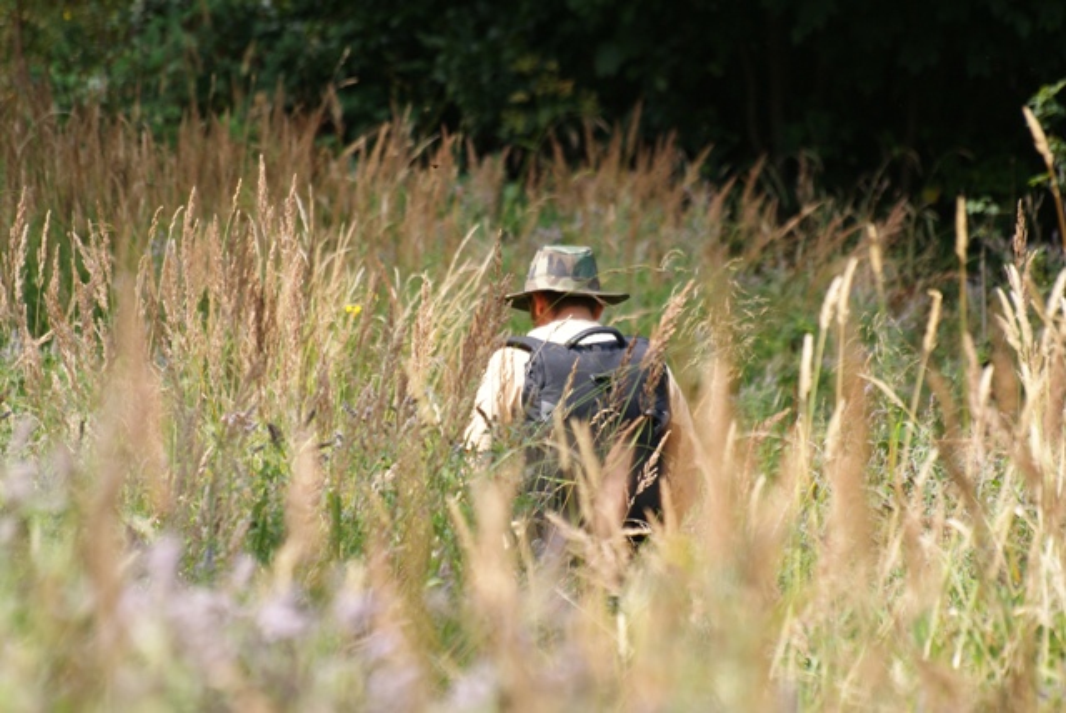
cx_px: 533
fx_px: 10225
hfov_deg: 6.0
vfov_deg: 4.0
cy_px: 356
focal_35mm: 345
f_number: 5.6
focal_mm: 230
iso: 200
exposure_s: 1/400
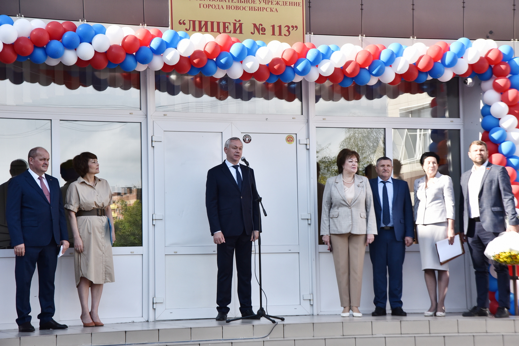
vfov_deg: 16.1
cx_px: 260
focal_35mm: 85
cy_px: 173
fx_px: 1225
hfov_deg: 23.9
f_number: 11
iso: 800
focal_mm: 85
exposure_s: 1/400
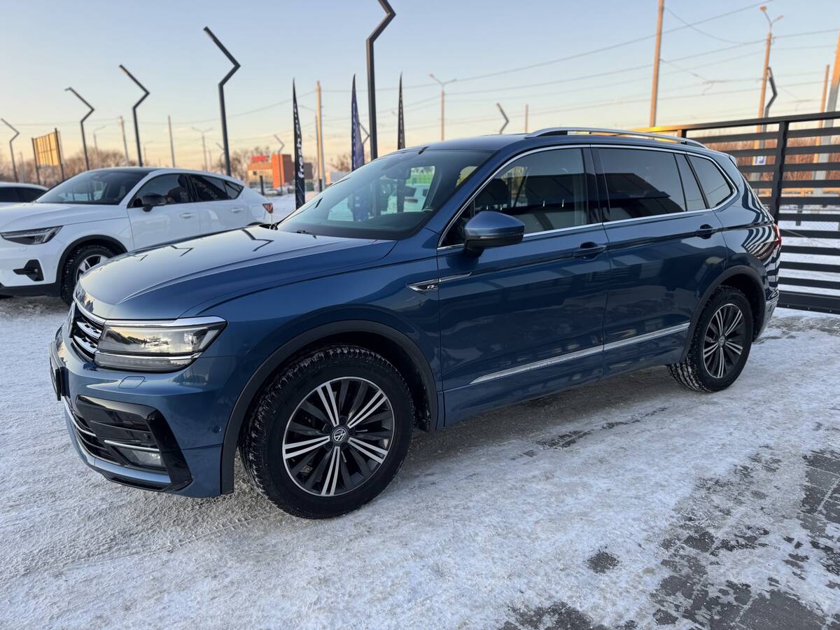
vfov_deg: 56.8
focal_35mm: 24
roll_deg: +1.2
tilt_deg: -12.2
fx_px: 582
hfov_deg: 71.6
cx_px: 420
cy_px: 315
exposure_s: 1/379
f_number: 1.78
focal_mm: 6.76
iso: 80
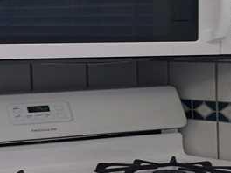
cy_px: 65
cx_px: -15
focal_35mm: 91
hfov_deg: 20.6
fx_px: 607
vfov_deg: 16.2
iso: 40
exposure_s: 1/30
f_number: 2.2
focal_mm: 4.12
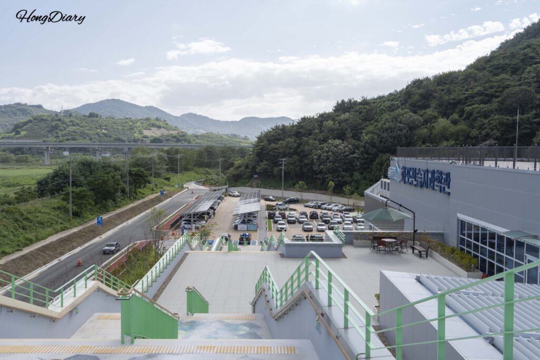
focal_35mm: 36
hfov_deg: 53.1
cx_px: 270
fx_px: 540
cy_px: 180
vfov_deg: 36.9
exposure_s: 1/160
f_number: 11
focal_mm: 36
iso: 100
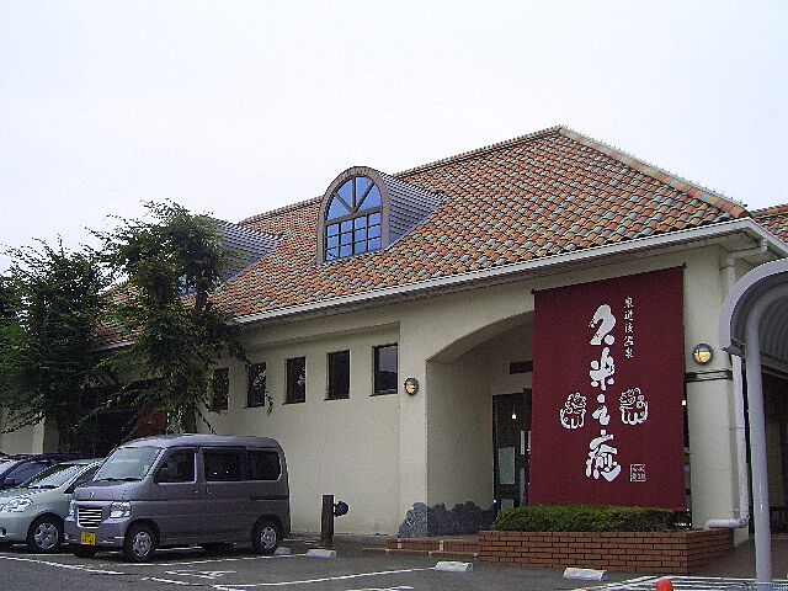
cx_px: 394
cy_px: 296
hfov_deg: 47.9
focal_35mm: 39
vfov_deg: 36.8
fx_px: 888
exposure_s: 1/250
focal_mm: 8
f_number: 4.8
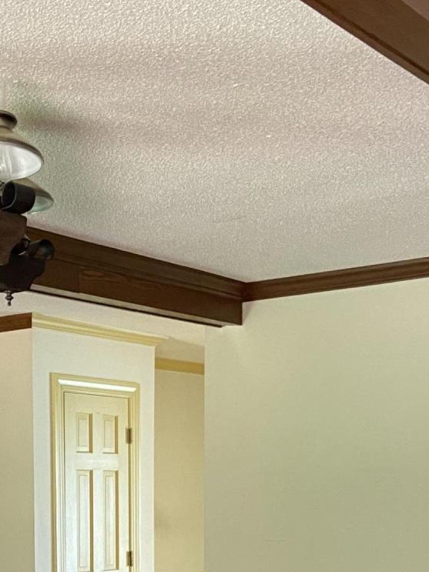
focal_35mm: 70
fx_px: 1157
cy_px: 587
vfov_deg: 26.2
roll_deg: +0.7
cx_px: 59
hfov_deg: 20.7
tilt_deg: -4.6
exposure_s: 1/60
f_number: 1.8
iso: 400
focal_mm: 4.25
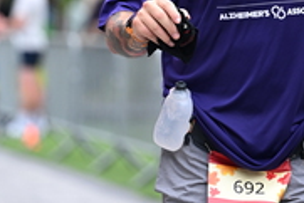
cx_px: 233
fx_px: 3203
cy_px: -47
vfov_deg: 3.6
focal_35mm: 379
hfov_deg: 5.4
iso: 640
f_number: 2.8
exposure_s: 1/2000
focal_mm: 125
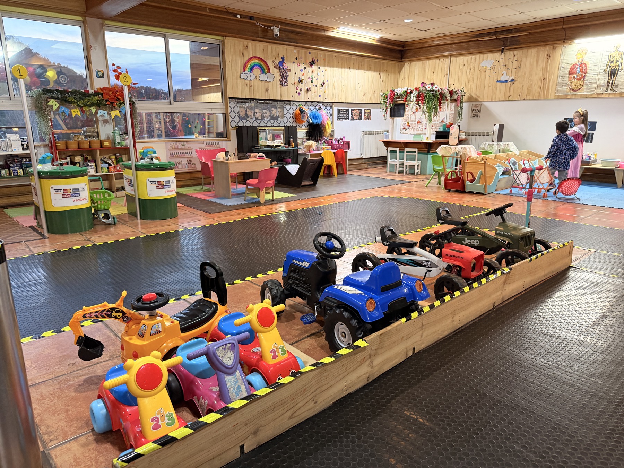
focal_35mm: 24
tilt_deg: -11.1
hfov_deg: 71.6
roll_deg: +0.3
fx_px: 433
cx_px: 312
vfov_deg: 56.8
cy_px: 234
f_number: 1.78
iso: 320
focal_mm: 6.76
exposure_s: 1/50
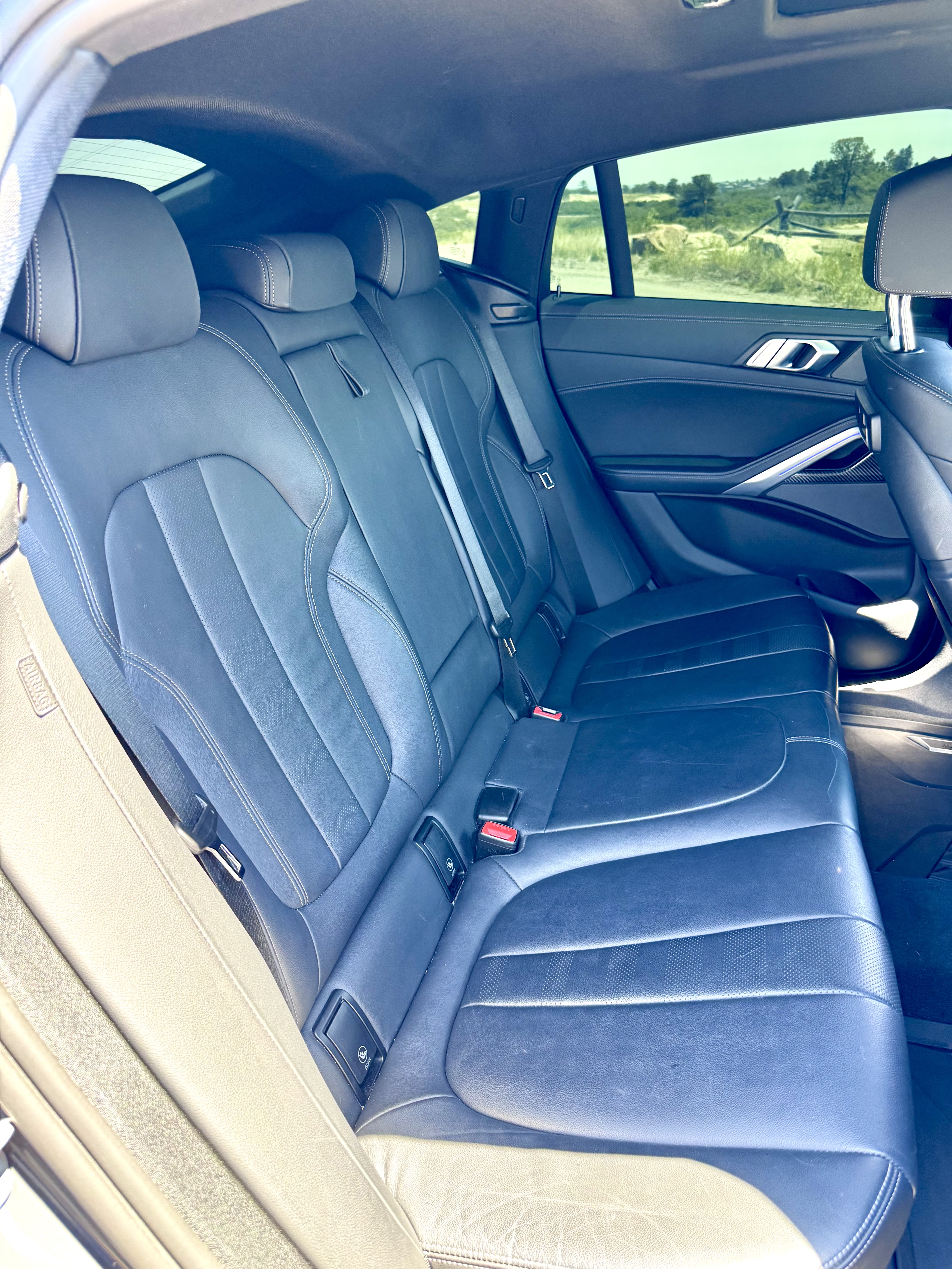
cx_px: 476
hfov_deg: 56.8
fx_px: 880
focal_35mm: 24
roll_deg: +2.2
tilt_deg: -26.3
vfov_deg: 71.6
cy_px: 634
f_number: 1.78
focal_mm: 6.76
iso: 200
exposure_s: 1/105
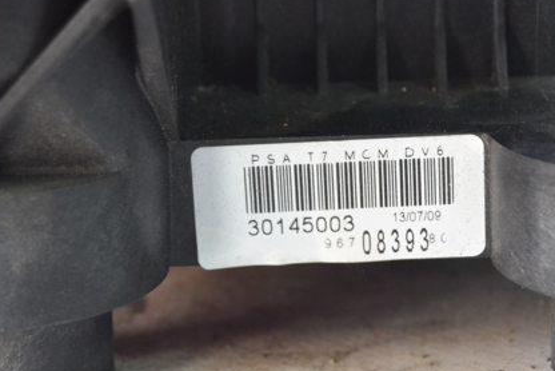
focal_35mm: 127
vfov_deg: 10.8
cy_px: 224
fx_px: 1956
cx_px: 267
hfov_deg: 16.2
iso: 1800
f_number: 5.6
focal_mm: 55
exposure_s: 1/60
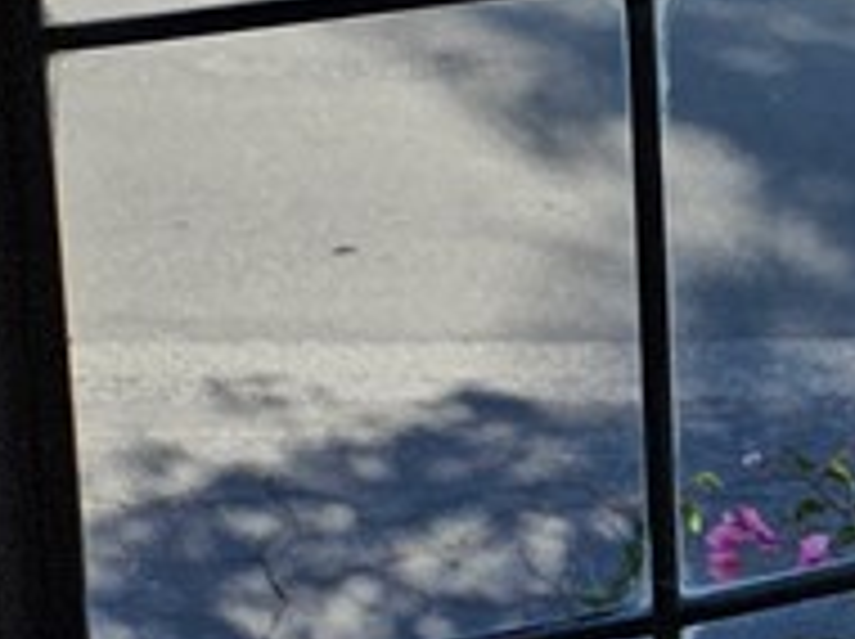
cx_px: 2169
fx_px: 3059
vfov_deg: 10.3
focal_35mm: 124
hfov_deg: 12.1
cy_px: -896
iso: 25
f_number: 1.8
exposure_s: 1/932
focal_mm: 5.4
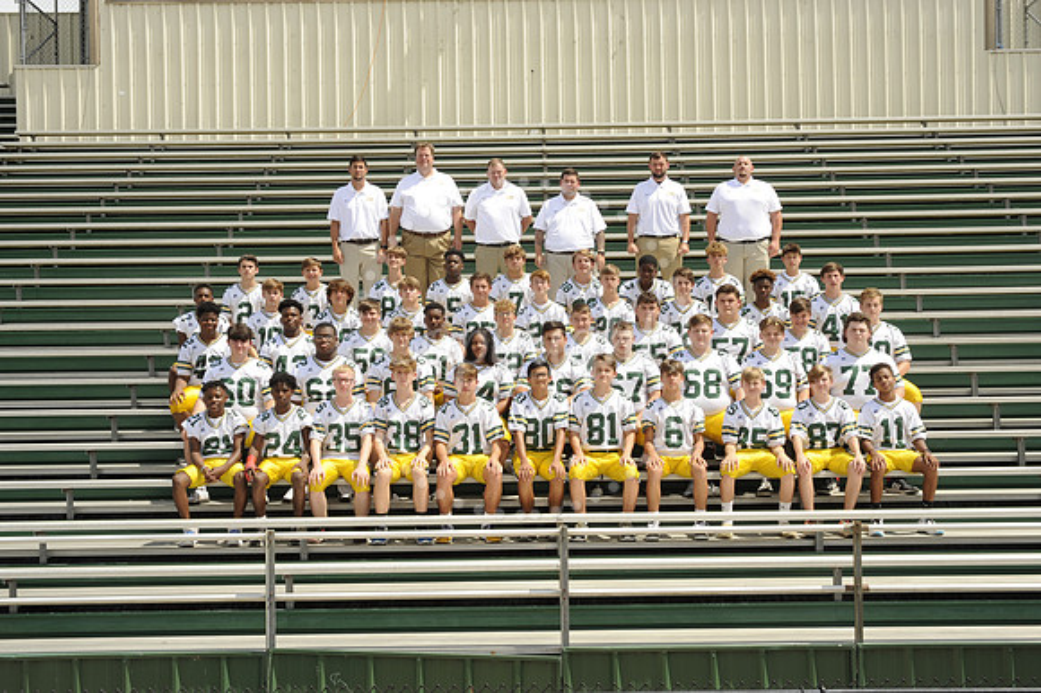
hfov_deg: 38.2
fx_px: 1503
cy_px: 346
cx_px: 520
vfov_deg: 26.0
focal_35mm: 52
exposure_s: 1/125
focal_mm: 52
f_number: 16
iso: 200
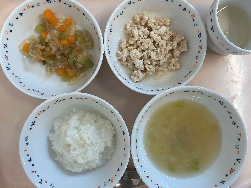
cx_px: 126
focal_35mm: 29
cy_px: 94
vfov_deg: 48.2
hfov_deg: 61.7
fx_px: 210
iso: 50
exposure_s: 1/120
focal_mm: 3
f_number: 1.8
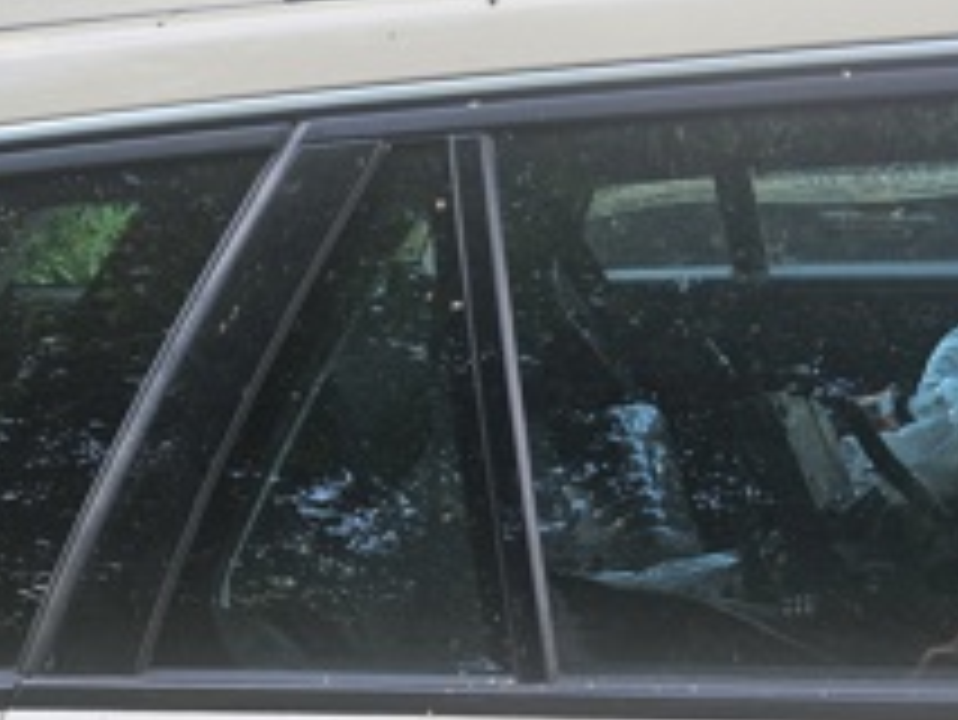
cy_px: 986
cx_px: 805
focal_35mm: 69
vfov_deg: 19.4
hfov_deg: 27.4
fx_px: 1911
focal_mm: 5.4
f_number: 1.8
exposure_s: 1/197
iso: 25
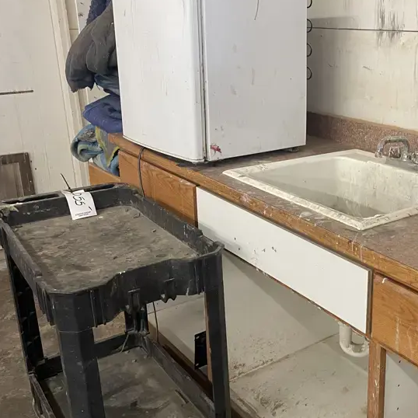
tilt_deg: -16.7
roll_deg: +0.7
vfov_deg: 40.9
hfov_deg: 38.8
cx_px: 355
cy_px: 195
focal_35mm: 41
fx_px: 560
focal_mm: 4.2
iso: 160
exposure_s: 1/60
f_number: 1.6
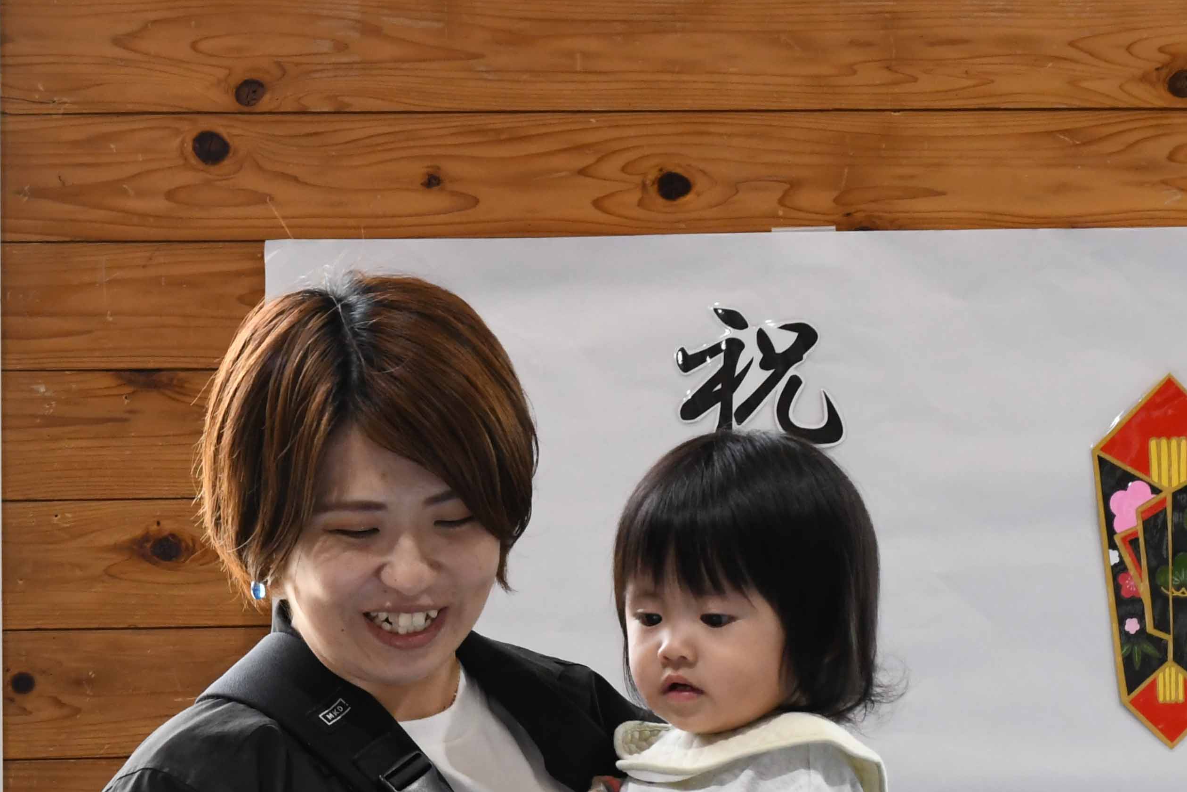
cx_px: 358
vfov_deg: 4.6
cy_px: 517
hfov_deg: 6.9
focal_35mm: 298
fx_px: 9826
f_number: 7.1
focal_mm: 90
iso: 2000
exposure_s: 1/250
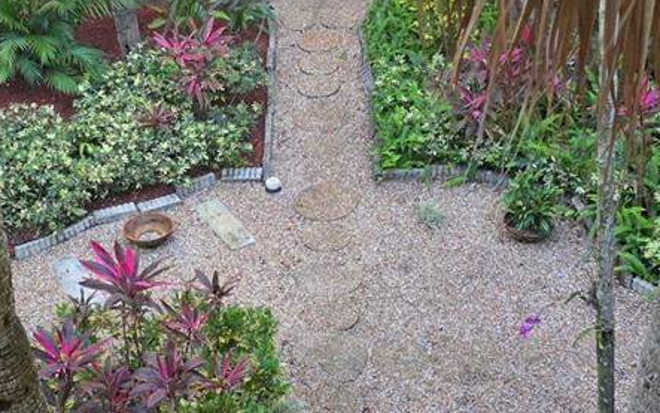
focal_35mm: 66
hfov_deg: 31.0
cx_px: 259
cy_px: 265
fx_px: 1187
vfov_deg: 19.7
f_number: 1.7
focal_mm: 6.3
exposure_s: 1/180
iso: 80
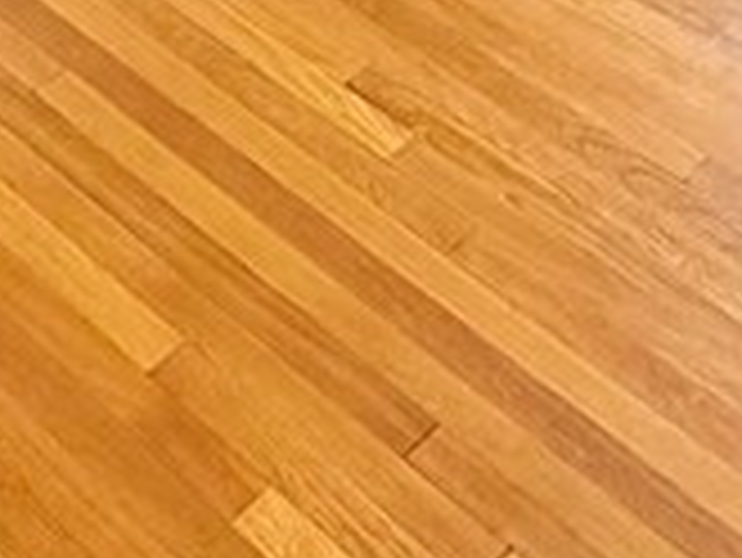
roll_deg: -2.1
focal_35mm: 87
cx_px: 535
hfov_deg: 22.3
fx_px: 1866
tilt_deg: -24.5
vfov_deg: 14.3
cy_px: -540
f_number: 2.2
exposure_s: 1/121
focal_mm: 2.22
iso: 100
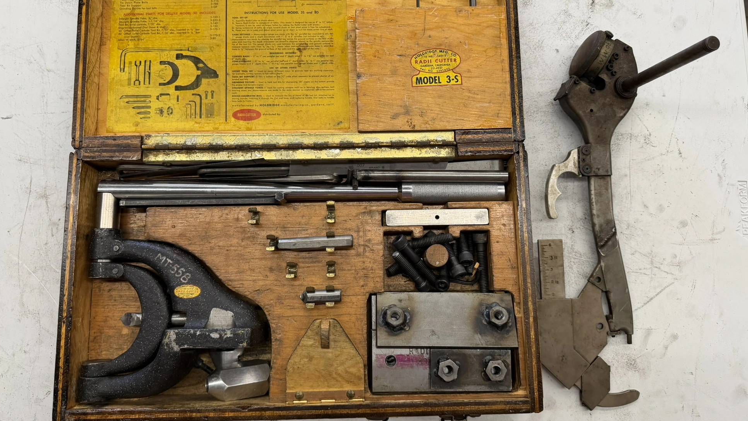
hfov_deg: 69.9
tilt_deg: -80.3
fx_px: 535
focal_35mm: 27
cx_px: 374
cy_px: 187
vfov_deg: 42.8
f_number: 1.78
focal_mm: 6.76
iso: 160
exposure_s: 1/120
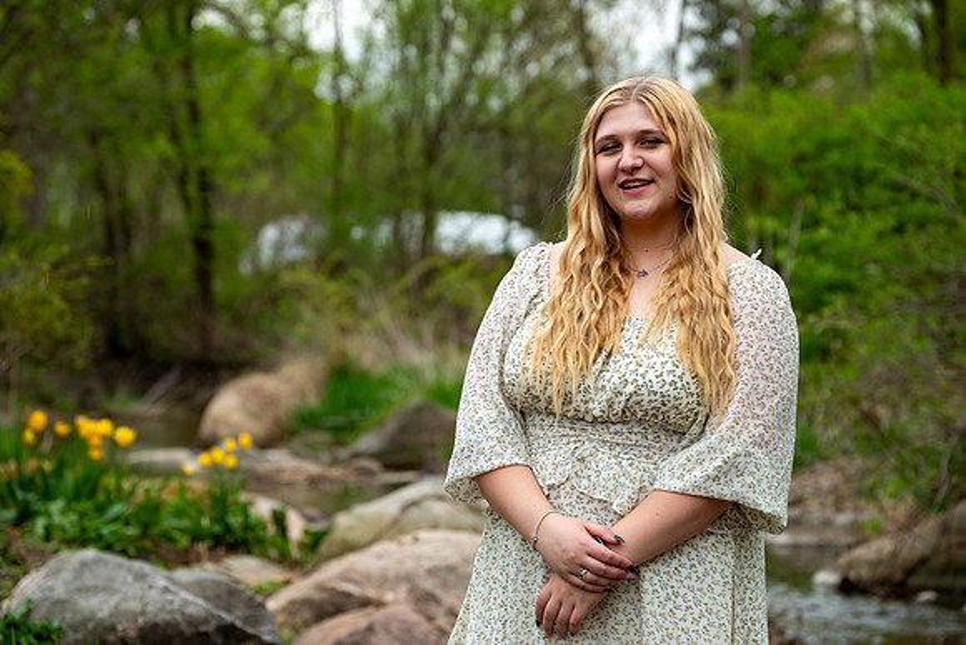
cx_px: 483
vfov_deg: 11.3
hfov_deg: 16.9
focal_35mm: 121
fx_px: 3247
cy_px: 322
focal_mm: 80.4
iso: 250
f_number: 4
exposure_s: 1/320
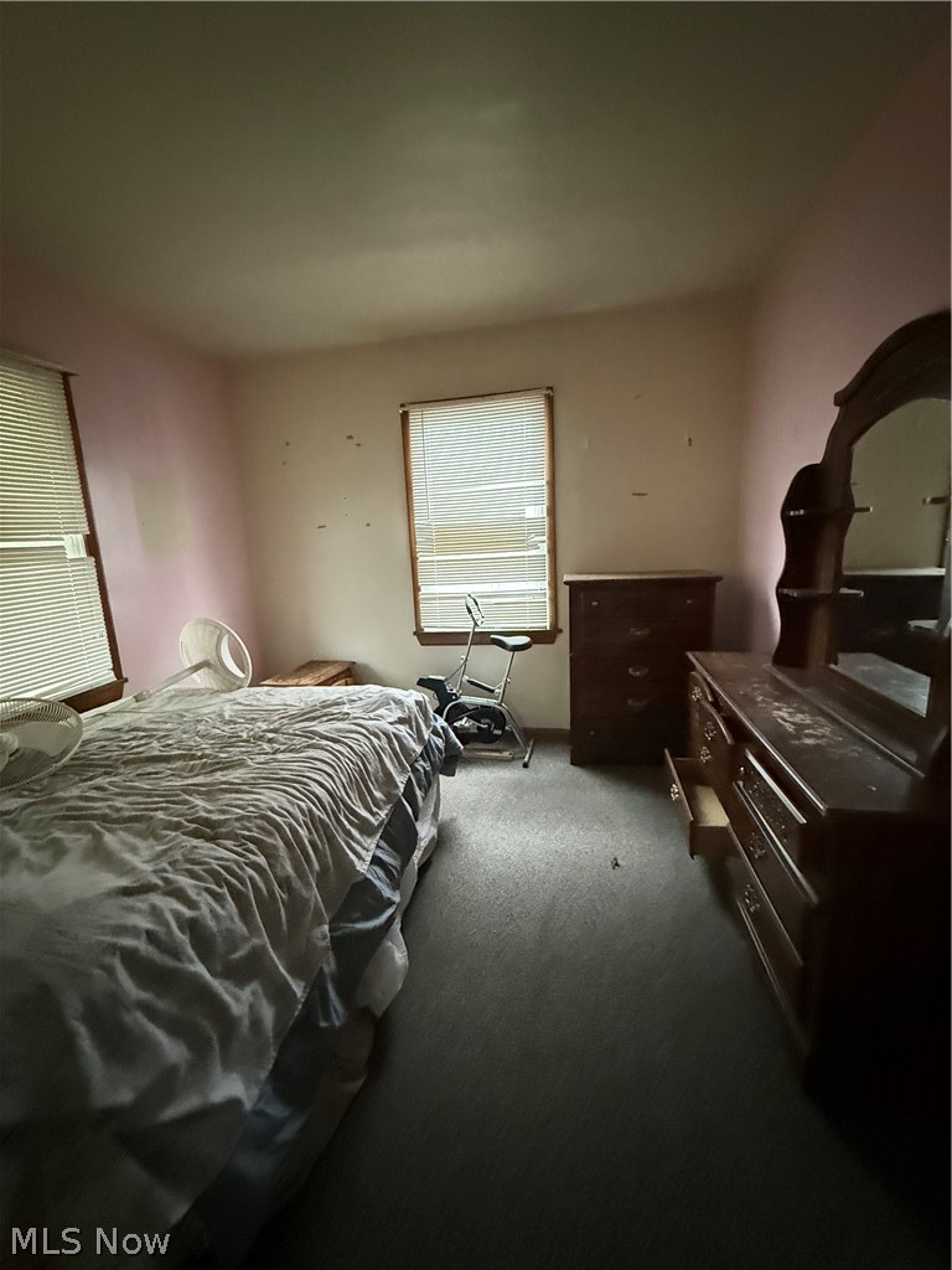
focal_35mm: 14
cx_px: 476
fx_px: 513
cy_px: 635
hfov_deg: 85.7
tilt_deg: -11.7
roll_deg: +1.1
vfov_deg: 102.1
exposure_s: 1/60
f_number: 2.2
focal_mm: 2.22
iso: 1250
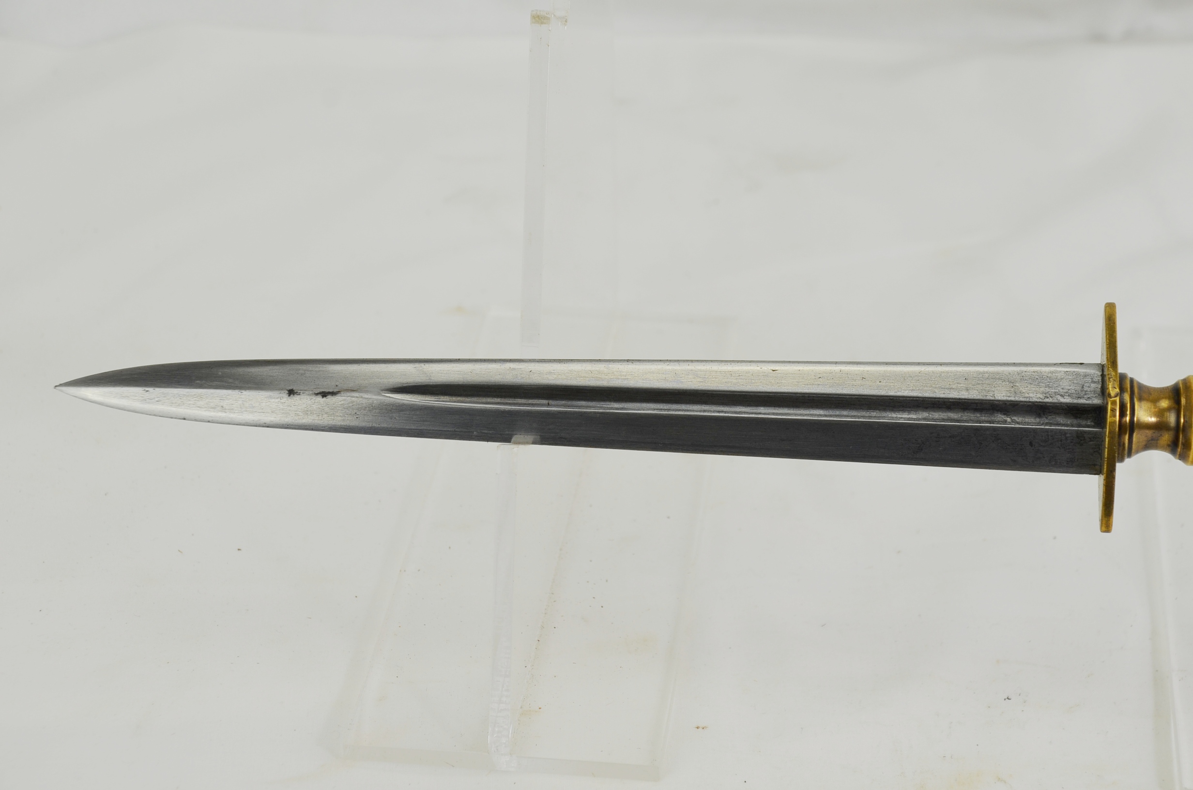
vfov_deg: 17.4
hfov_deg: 26.0
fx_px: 2579
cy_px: 395
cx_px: 596
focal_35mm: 78
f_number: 5.6
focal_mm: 52
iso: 250
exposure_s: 1/125
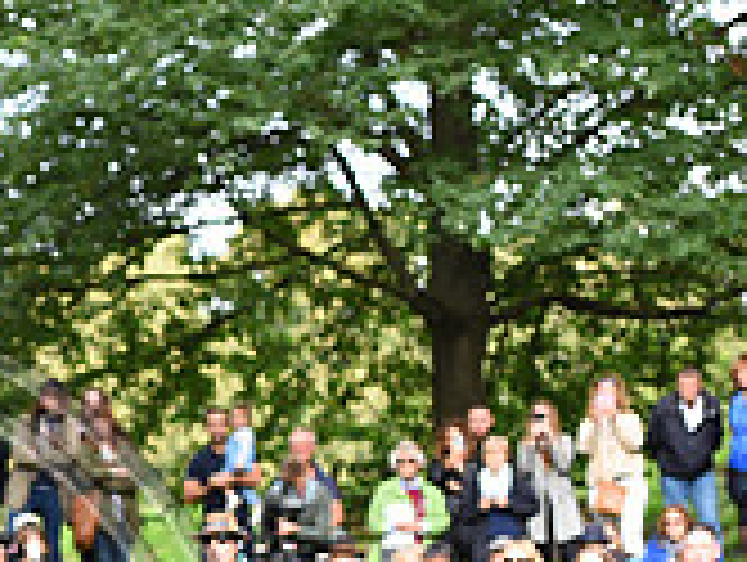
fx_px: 5943
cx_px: -202
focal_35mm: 275
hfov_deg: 7.1
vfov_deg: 5.4
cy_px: 701
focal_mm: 82
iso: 900
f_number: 3.5
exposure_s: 1/1250
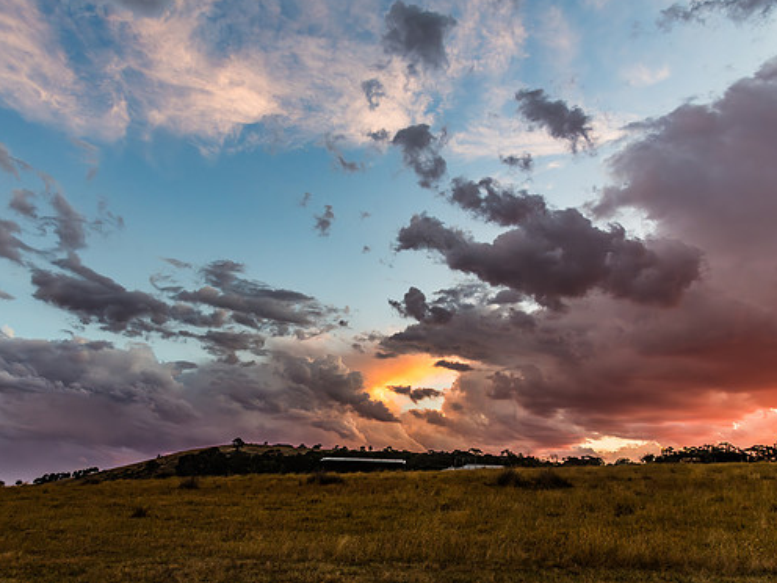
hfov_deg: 65.2
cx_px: 349
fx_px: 606
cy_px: 283
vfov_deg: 51.3
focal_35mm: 27
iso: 800
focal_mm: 24
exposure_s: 1/125
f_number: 8
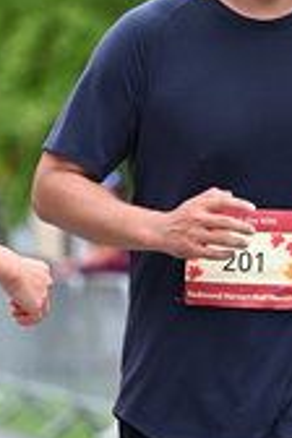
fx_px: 4015
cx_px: 61
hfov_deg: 4.2
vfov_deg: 6.2
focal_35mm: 330
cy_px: 99
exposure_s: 1/2000
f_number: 2.8
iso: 640
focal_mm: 101
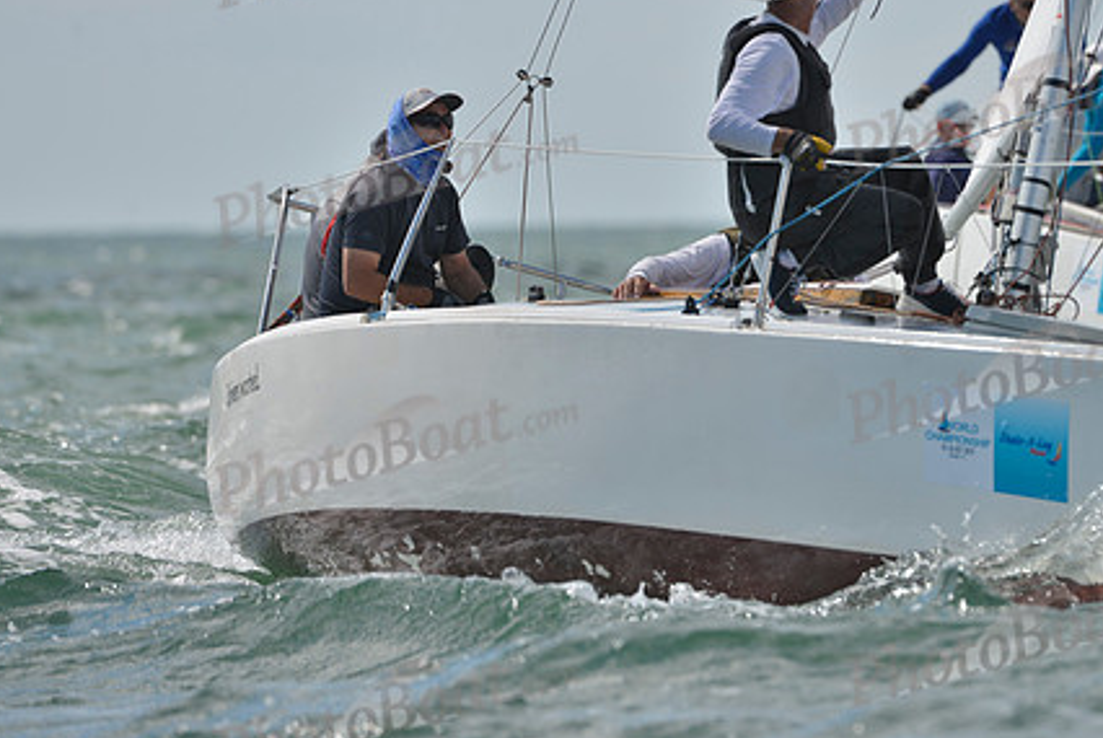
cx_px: 715
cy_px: 278
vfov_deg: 2.5
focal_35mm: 544
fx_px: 16684
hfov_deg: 3.8
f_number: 6.3
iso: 200
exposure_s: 1/1250
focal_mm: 400
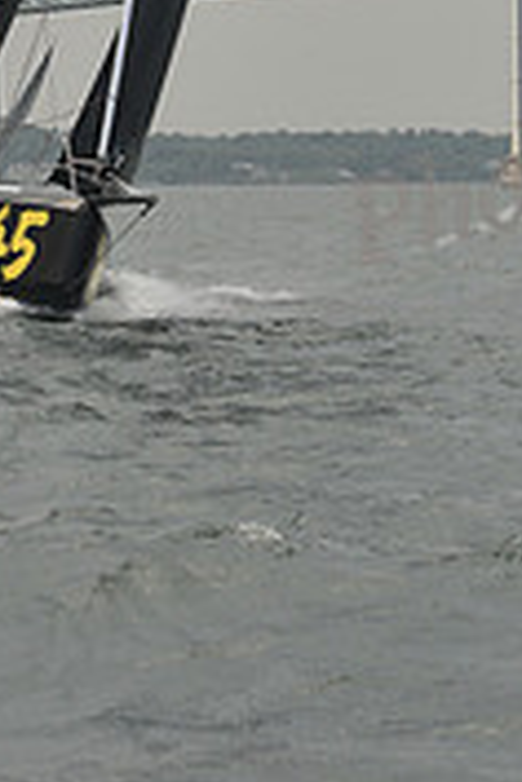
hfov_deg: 6.0
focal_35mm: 229
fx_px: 4980
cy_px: -464
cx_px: 122
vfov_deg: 8.7
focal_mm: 70
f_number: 6.3
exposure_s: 1/500
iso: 250
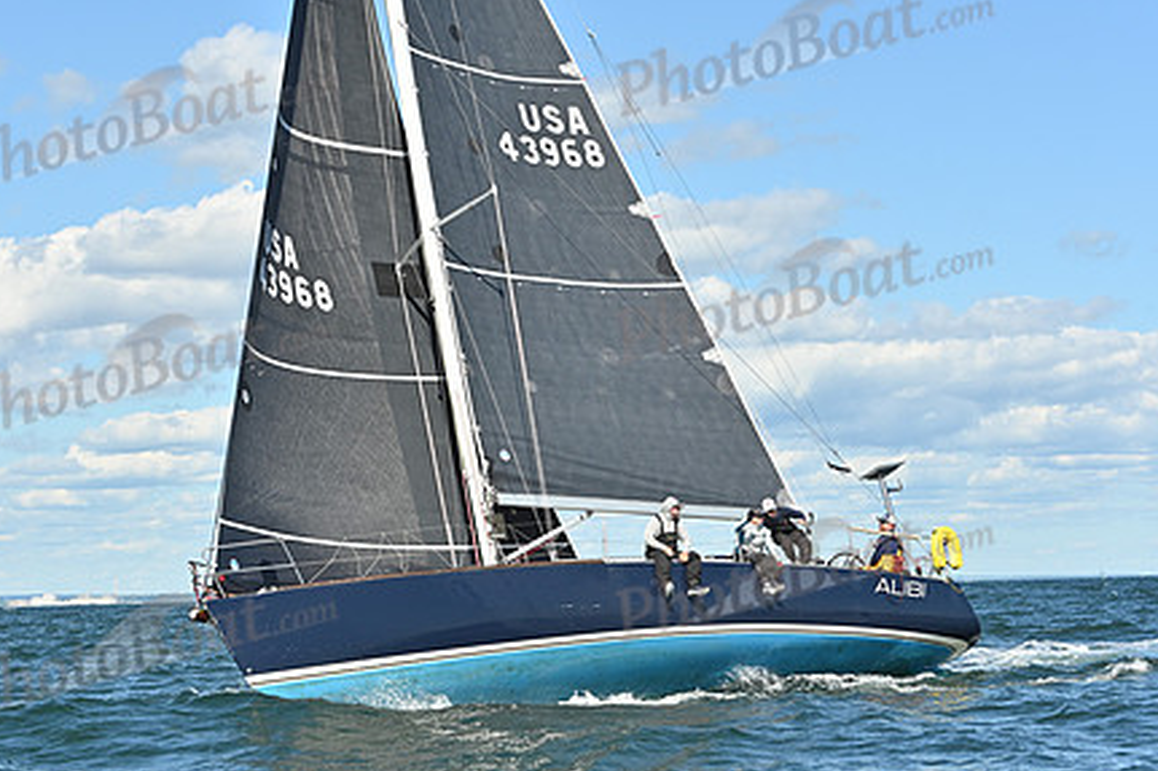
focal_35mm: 101
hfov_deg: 20.2
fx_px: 3247
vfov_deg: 13.5
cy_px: 471
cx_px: 478
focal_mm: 75
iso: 320
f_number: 6.3
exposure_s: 1/1600
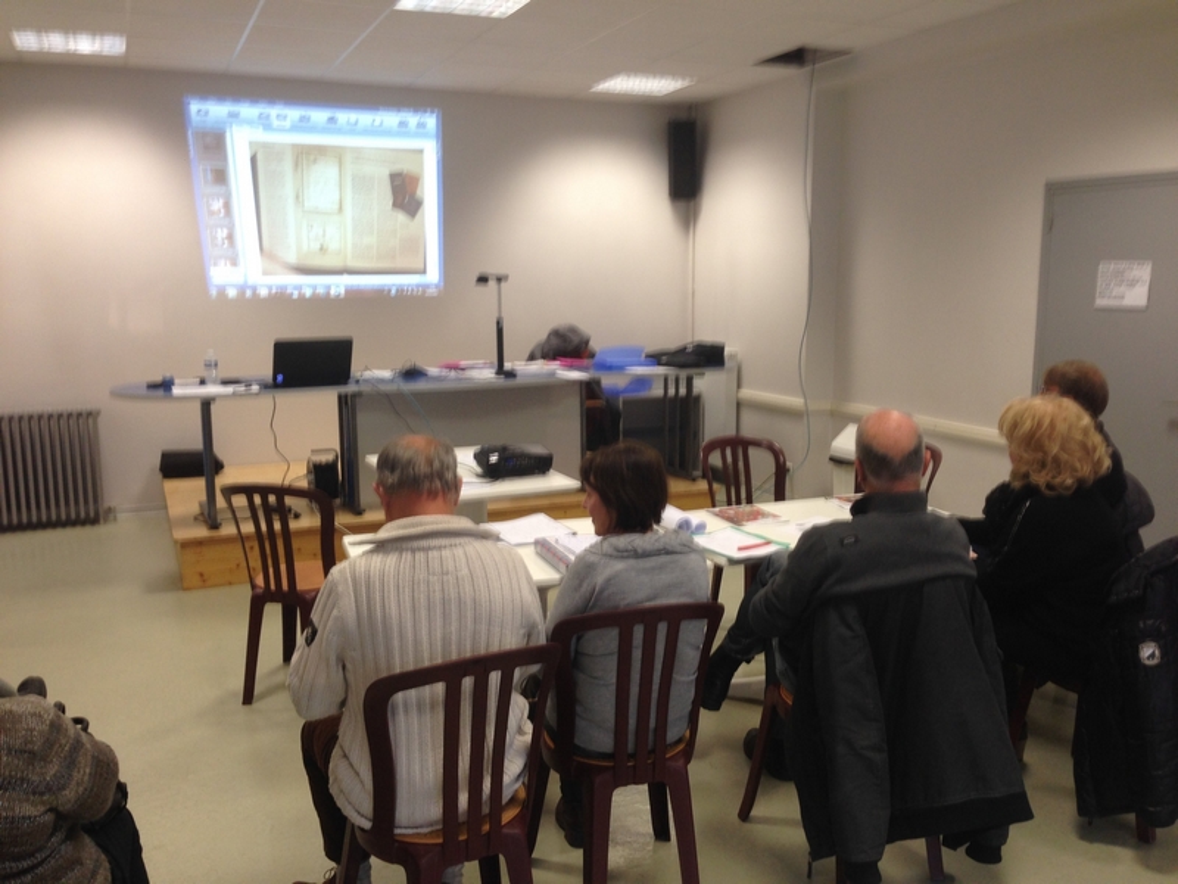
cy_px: 442
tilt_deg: -6.5
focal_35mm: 33
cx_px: 589
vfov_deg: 42.9
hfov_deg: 55.4
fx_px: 1123
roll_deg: -0.4
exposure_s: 1/20
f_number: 2.4
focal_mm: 4.12
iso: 50
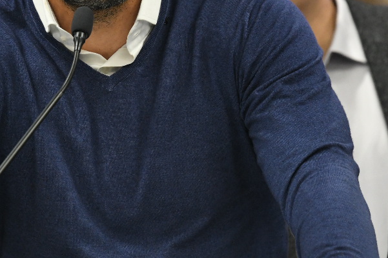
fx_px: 5375
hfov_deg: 4.1
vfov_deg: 2.8
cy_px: 57
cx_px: 110
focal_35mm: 499
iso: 3200
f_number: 4
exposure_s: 1/400
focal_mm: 185
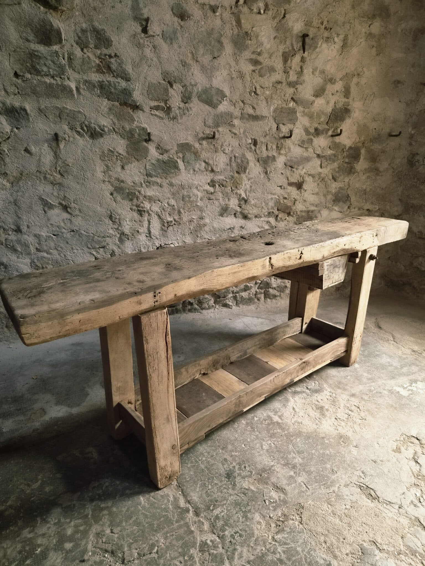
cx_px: 212
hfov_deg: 58.9
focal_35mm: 23
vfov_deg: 73.9
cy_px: 283
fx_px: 377
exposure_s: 1/100
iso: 1000
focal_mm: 5.4
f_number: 1.8
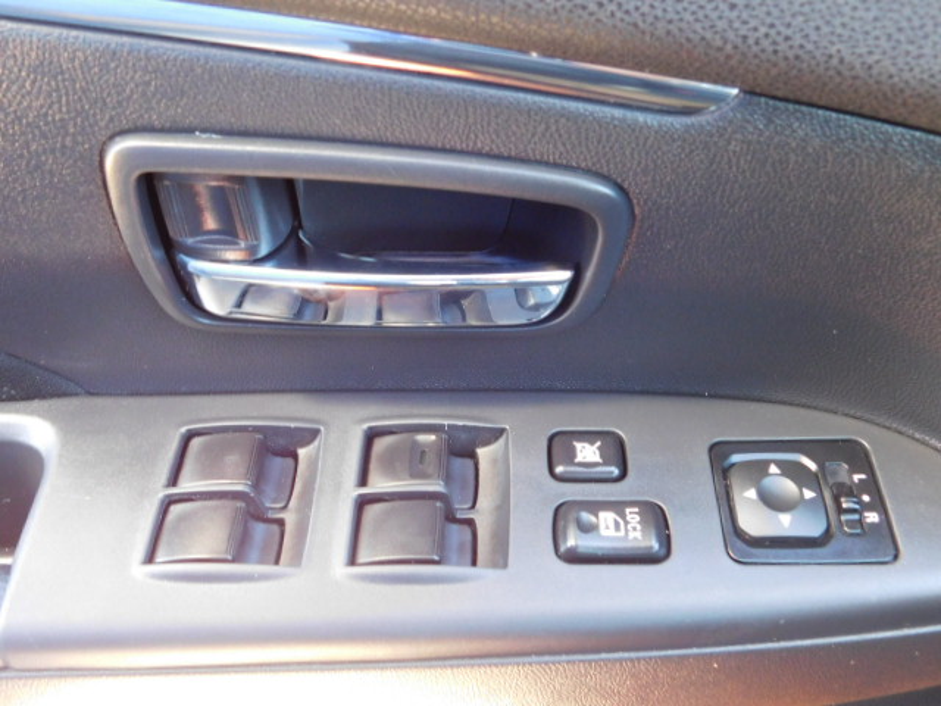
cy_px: 353
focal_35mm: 30
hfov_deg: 60.0
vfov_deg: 46.8
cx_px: 470
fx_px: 816
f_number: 3.2
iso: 400
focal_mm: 5.3
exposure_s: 1/20
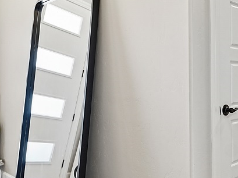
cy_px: 106
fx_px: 289
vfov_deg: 34.2
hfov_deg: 44.0
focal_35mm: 42
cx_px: 163
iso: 250
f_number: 4.5
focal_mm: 14
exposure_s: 1/25
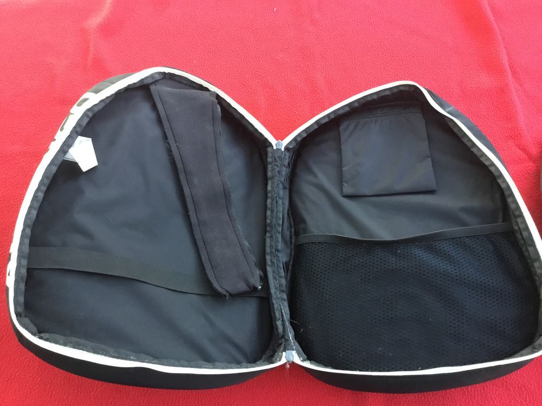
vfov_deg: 45.4
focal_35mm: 31
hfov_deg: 58.4
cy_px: 203
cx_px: 271
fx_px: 485
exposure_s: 1/33
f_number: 2.4
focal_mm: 3.3
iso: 200
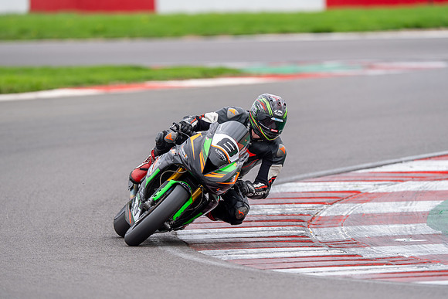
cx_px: 216
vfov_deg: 2.2
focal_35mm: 620
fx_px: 7720
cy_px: 144
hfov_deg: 3.3
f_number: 5
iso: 160
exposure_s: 1/500
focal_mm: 600
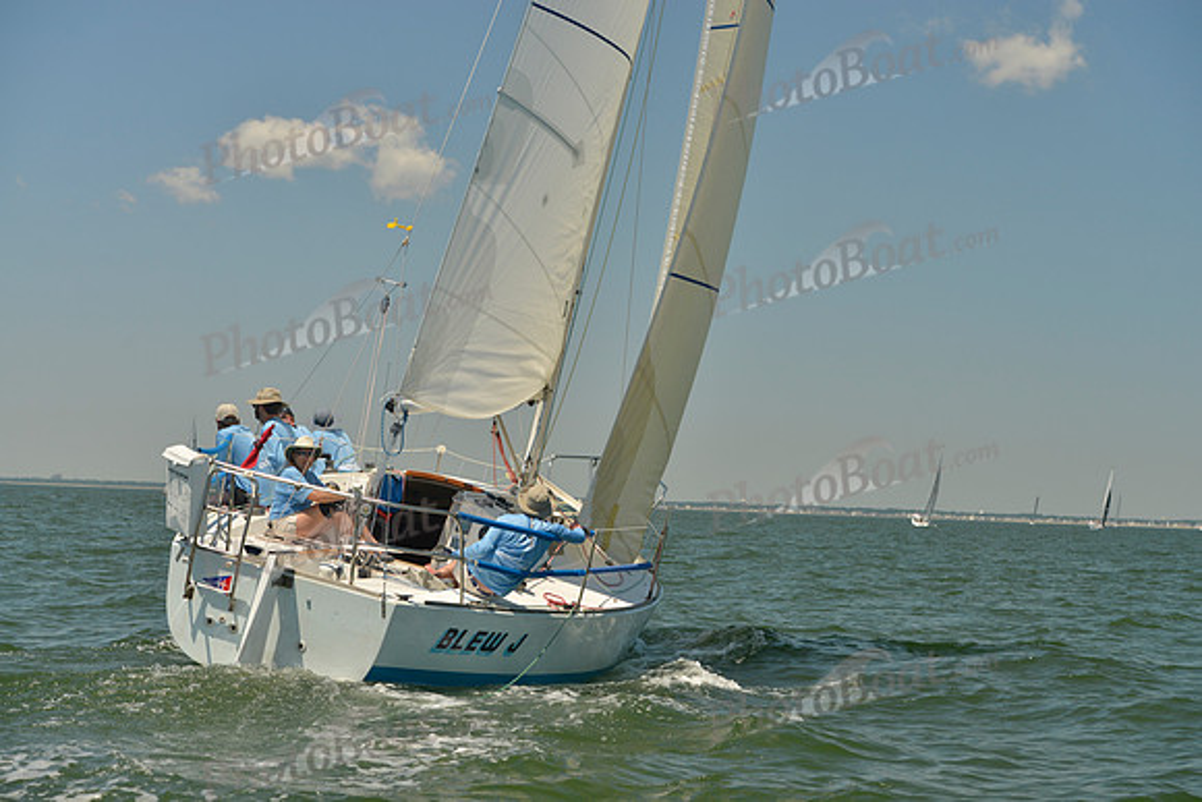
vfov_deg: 19.5
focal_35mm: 70
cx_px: 601
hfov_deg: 28.8
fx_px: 2338
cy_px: 401
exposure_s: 1/640
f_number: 6.3
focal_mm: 70
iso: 200
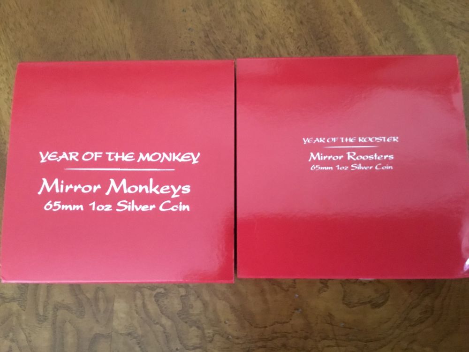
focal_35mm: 31
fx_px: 420
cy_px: 176
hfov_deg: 58.4
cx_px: 234
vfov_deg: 45.4
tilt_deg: -82.3
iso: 500
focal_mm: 3.3
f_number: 2.4
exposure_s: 1/15
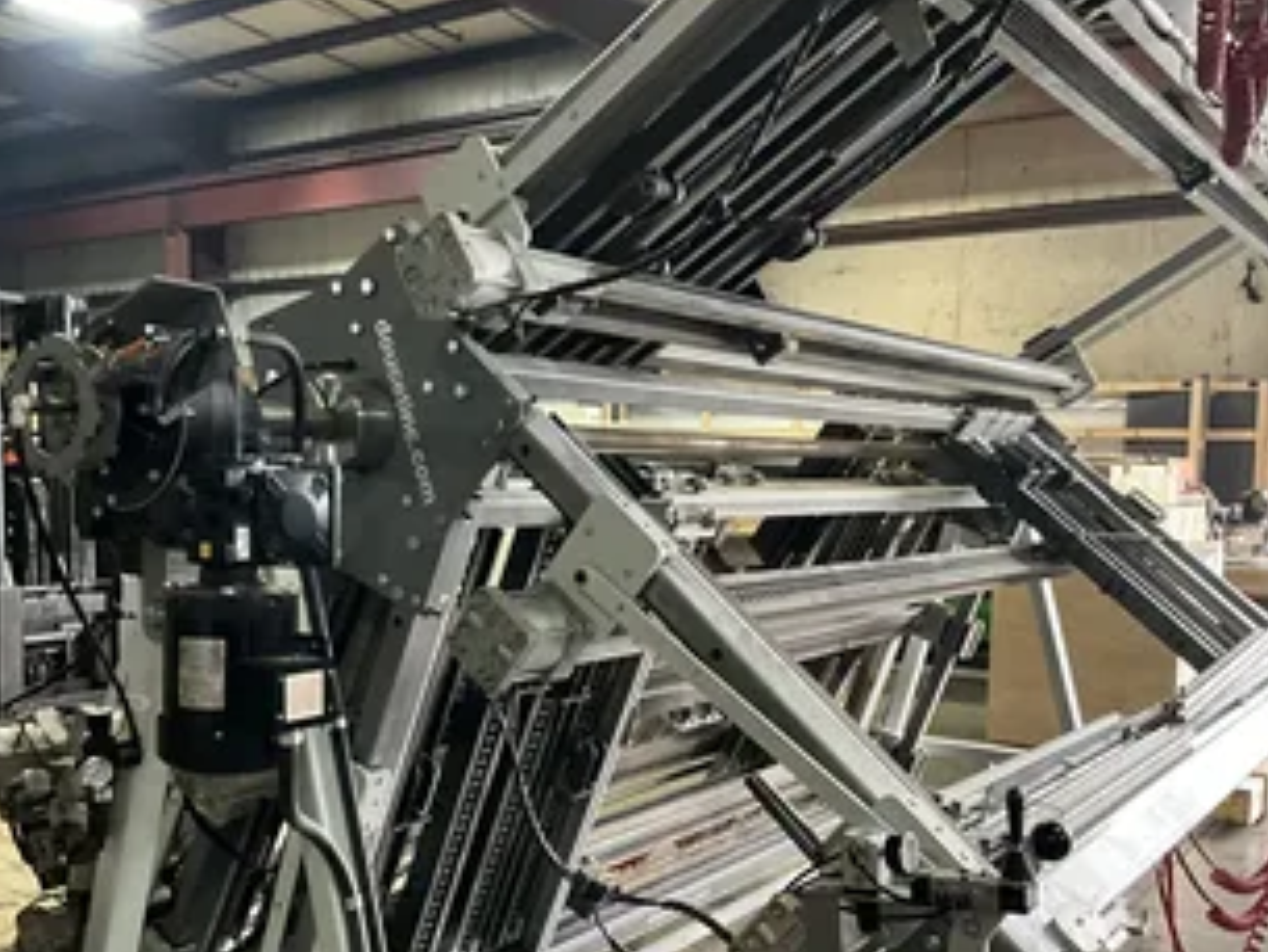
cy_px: 594
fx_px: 1393
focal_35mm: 38
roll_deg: -1.7
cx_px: 595
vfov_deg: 37.5
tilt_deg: -6.7
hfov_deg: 48.9
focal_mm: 3
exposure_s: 1/43
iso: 320
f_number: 1.8
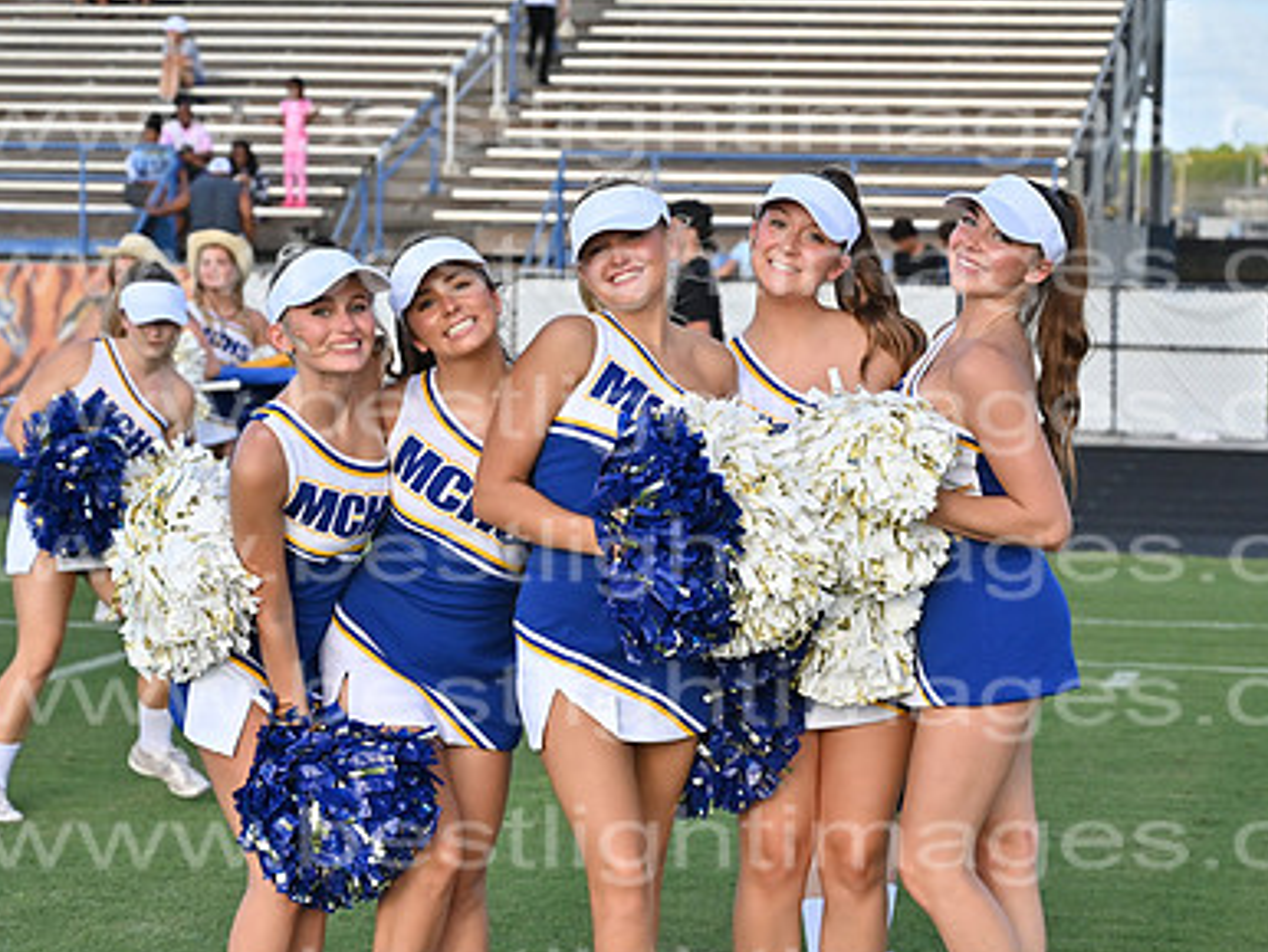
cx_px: 726
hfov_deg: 19.4
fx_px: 3702
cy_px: 630
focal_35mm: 101
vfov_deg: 14.6
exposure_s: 1/8000
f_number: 4
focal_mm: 70
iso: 1250
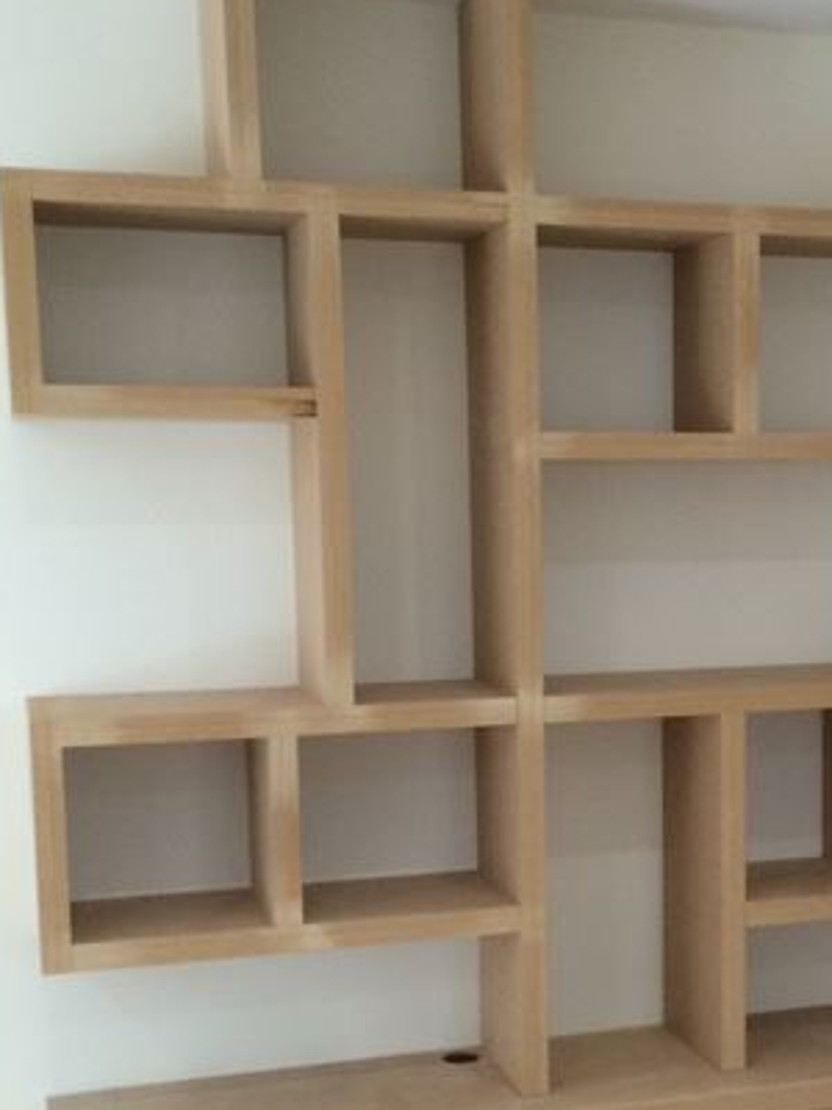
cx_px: 710
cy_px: 724
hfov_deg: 23.9
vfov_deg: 32.0
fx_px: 1923
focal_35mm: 60
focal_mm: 4.12
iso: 200
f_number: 2.2
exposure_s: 1/33
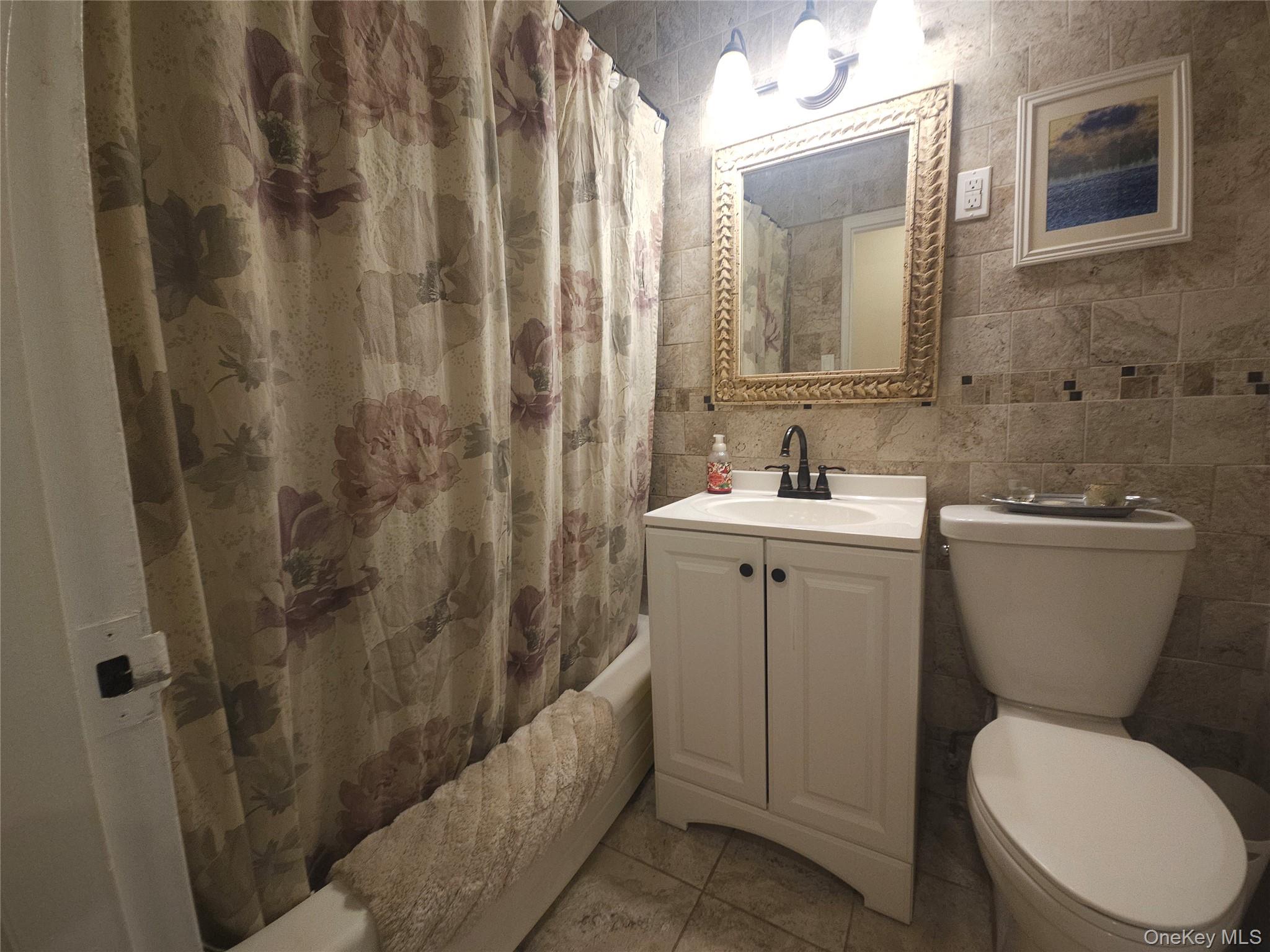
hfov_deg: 106.2
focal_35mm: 13
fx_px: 477
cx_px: 635
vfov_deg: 89.9
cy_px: 476
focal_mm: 2.2
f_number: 2.2
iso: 100
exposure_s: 1/30
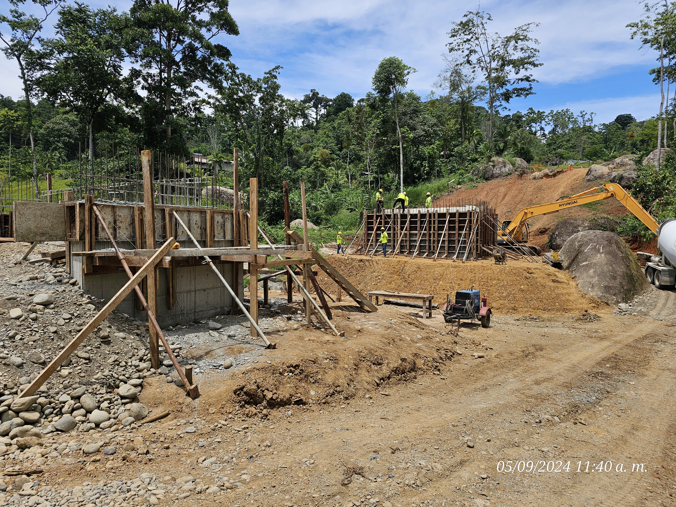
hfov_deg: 73.9
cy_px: 254
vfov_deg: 58.9
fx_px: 449
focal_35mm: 23
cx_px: 338
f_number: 1.7
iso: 10
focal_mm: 6.3
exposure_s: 1/788
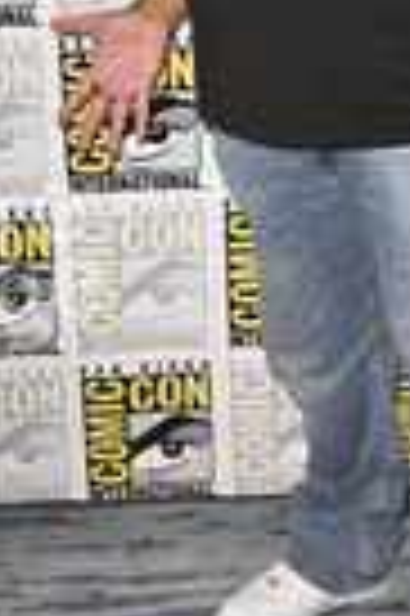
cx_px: 360
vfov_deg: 19.7
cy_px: 67
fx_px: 1747
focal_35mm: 102
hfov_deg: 13.3
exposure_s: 1/250
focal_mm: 35
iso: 1250
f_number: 5
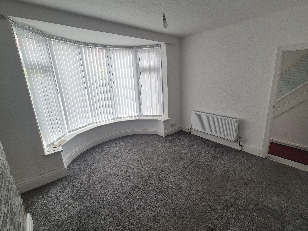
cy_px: 114
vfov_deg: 81.7
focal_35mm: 15
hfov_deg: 98.0
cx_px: 167
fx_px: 133
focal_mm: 2.2
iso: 50
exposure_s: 1/143
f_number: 2.2
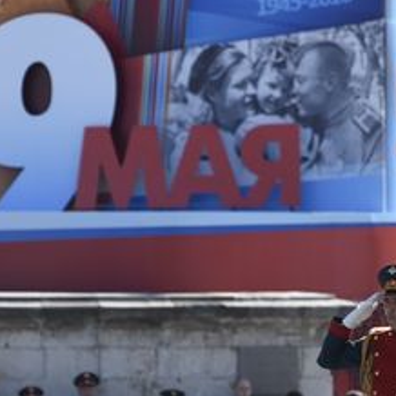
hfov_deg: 2.5
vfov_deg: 2.5
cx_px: 487
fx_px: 9189
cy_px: 302
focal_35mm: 710
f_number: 6.3
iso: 400
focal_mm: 260
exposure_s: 1/1000
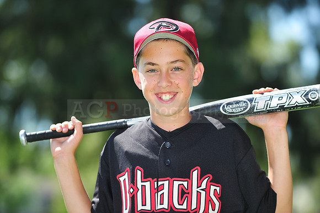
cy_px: 106
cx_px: 160
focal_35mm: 200
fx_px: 1777
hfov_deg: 10.3
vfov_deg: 6.9
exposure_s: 1/500
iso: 200
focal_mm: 200
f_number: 4.5
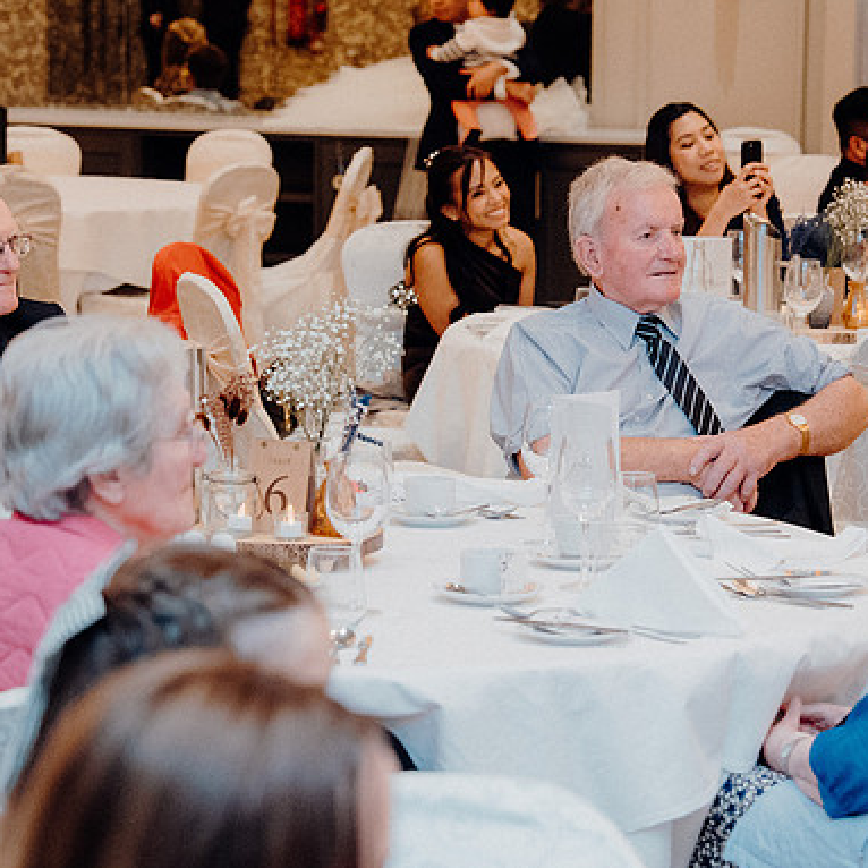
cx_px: 614
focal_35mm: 135
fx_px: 3830
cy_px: 434
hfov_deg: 12.9
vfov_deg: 12.9
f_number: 3.5
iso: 3200
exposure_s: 1/160
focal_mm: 70
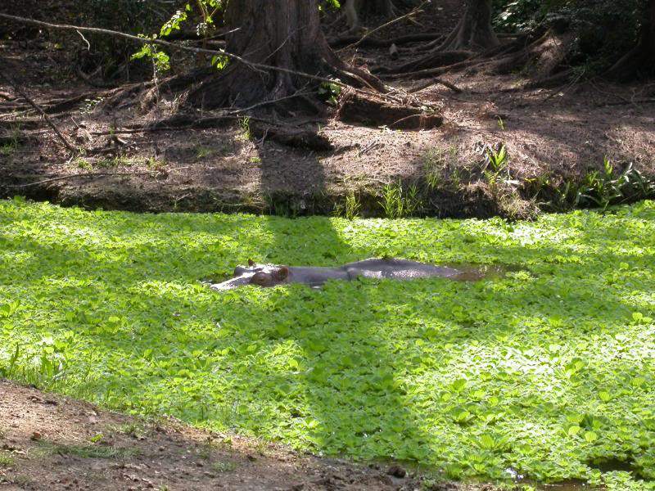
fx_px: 2422
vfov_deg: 11.6
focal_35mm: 128
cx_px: 328
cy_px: 246
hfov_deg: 15.4
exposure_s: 1/118
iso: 100
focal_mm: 26.6
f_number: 4.5
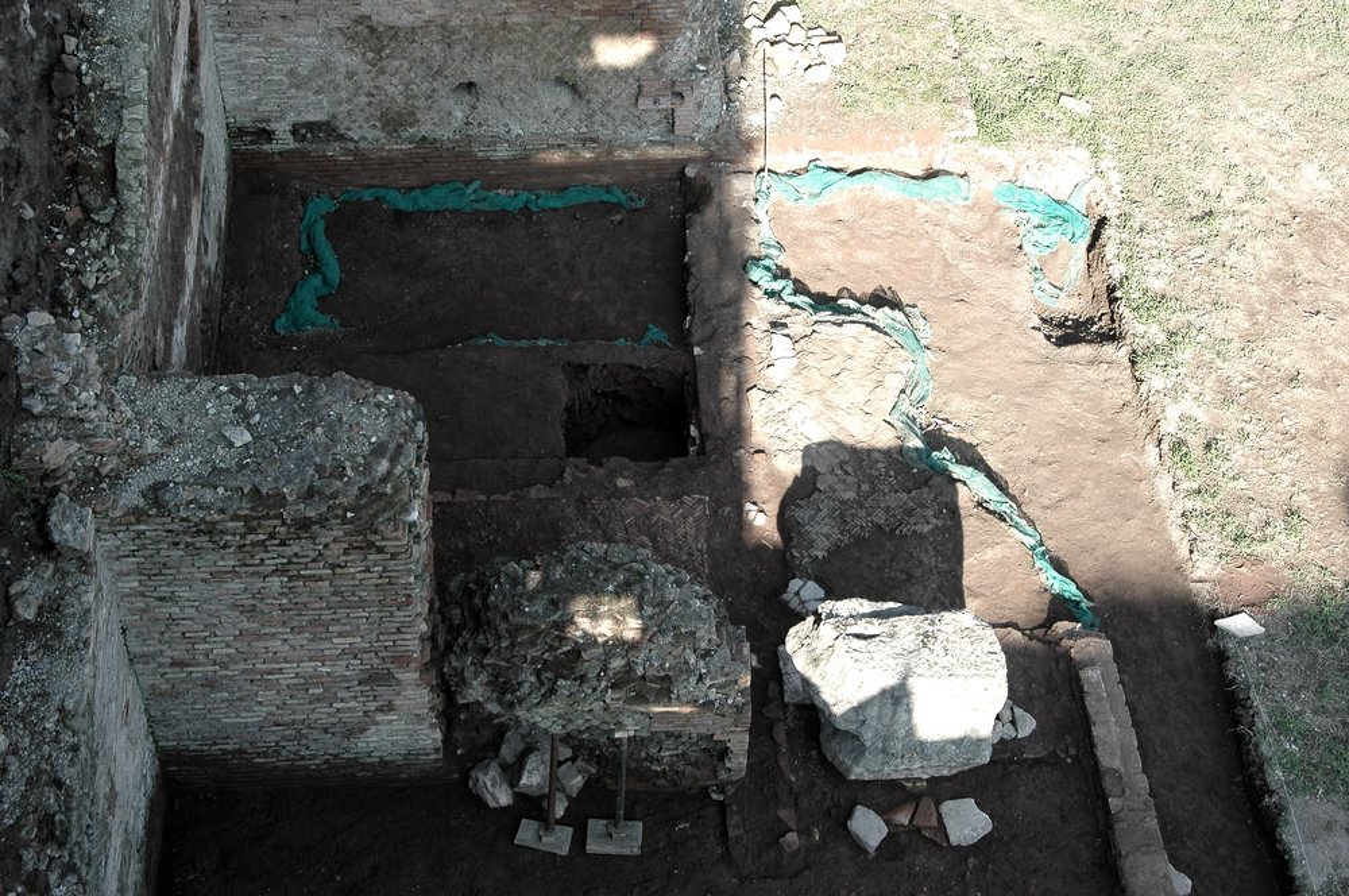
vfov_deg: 25.7
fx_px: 1965
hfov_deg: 37.9
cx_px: 674
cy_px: 448
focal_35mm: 52
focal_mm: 35
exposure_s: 1/100
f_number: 9
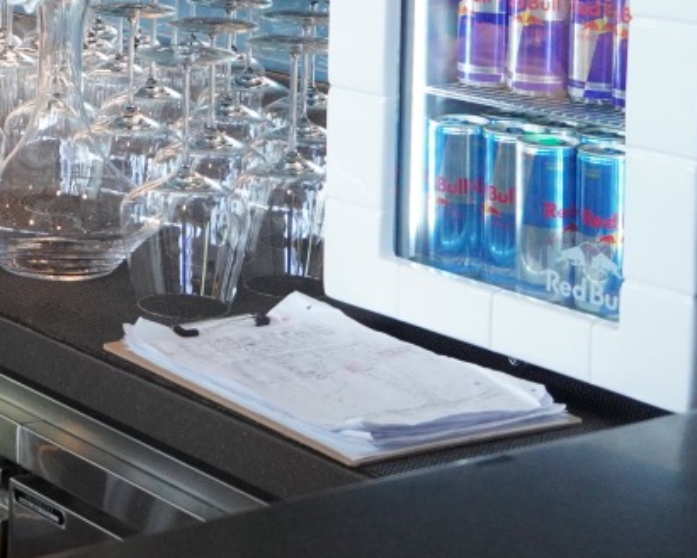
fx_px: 2125
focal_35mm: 103
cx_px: -240
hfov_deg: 17.4
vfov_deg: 14.4
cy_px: -145
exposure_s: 1/160
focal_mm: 20
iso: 1600
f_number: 4
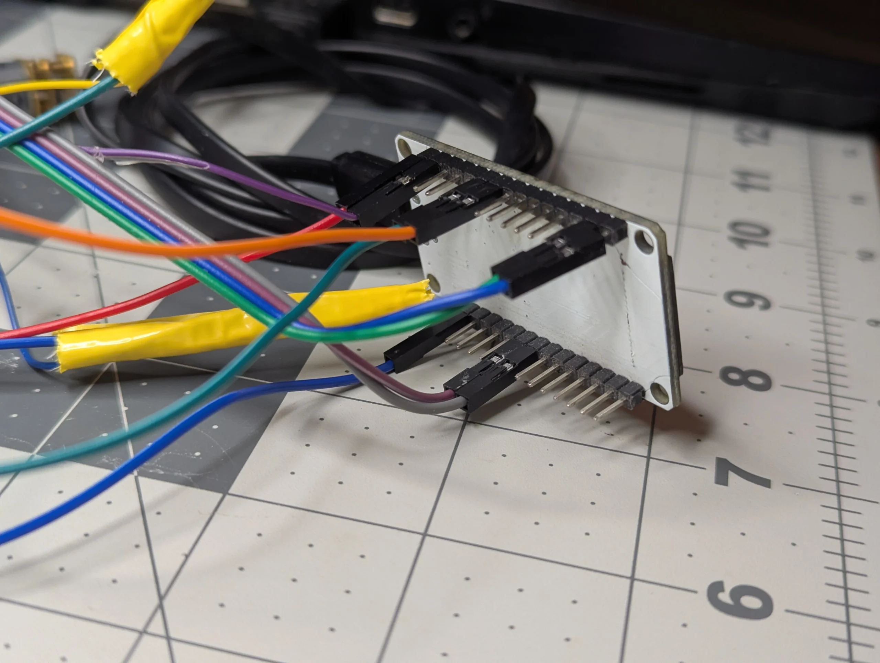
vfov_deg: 30.3
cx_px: 440
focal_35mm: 48
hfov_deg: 39.6
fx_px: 1222
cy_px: 332
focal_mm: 6.81
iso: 124
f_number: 1.85
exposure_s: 1/66.4
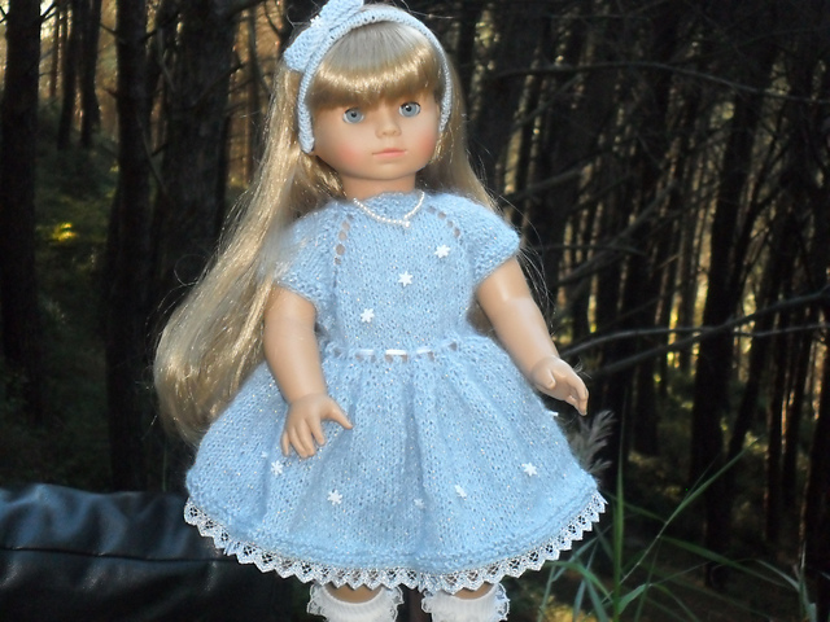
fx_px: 2590
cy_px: 311
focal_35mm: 108
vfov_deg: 13.7
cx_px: 415
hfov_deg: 18.2
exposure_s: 1/60
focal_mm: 19.6
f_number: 5
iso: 400
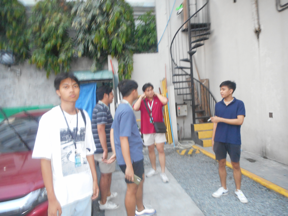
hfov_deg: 69.4
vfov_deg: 54.9
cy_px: 108
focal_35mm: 25
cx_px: 144
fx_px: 208
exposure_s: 1/25
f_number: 3.7
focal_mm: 4.5
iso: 400
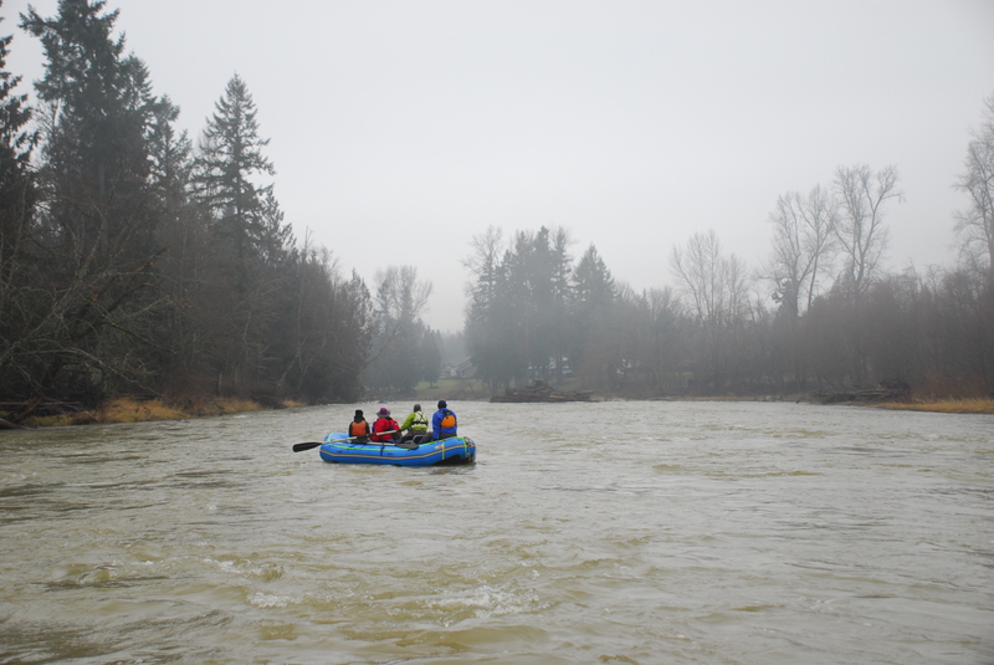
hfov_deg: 41.1
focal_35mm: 48
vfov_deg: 28.1
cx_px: 497
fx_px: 1327
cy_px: 332
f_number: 4.2
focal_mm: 32
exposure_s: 1/160
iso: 250
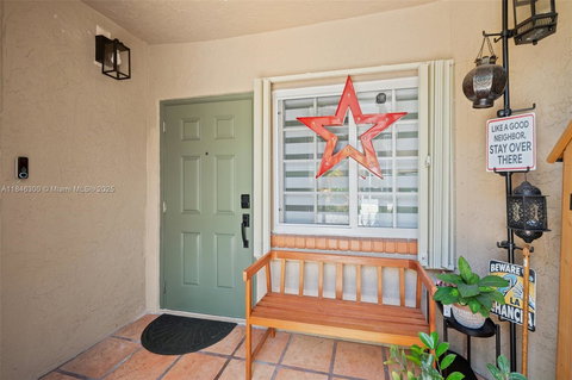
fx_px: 222
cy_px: 190
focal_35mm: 14
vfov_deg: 81.1
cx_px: 286
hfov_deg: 104.3
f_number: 8
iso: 200
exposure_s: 1/4
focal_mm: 14
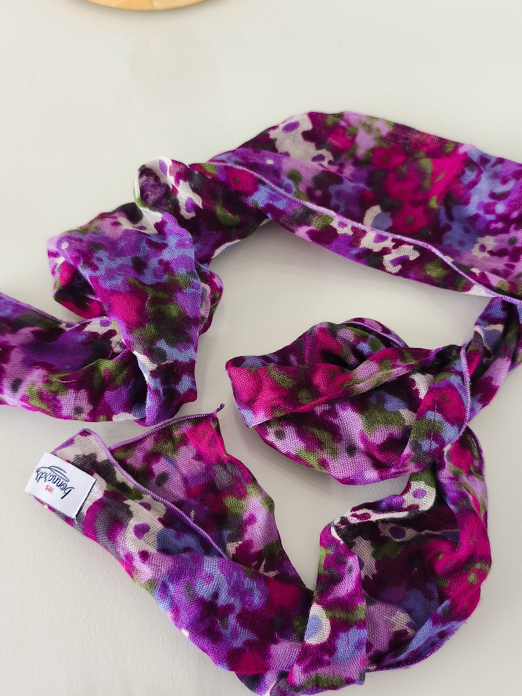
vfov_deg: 56.8
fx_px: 643
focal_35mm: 32
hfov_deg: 44.2
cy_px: 348
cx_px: 261
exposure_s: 1/40
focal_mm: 6.14
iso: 50
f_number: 1.65
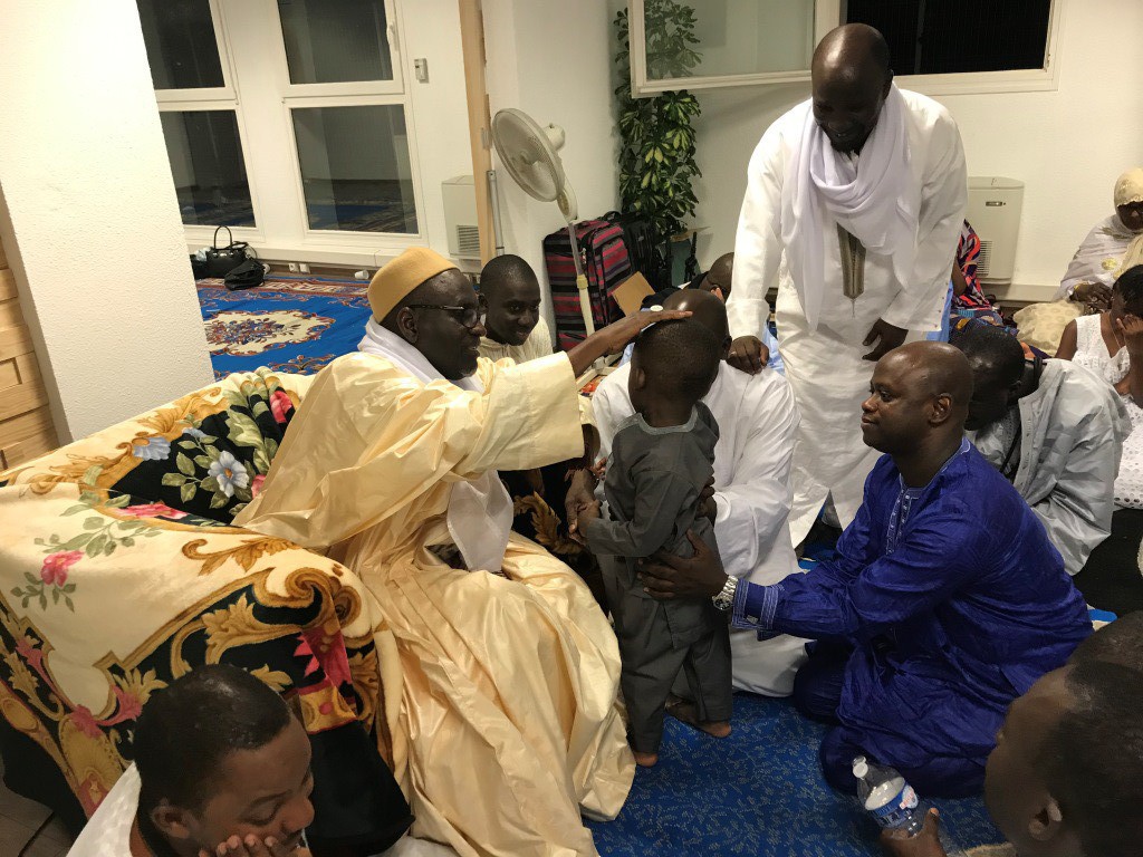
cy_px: 428
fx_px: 925
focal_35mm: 28
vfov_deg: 49.7
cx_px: 572
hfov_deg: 63.4
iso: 40
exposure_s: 1/25
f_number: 1.8
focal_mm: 3.99
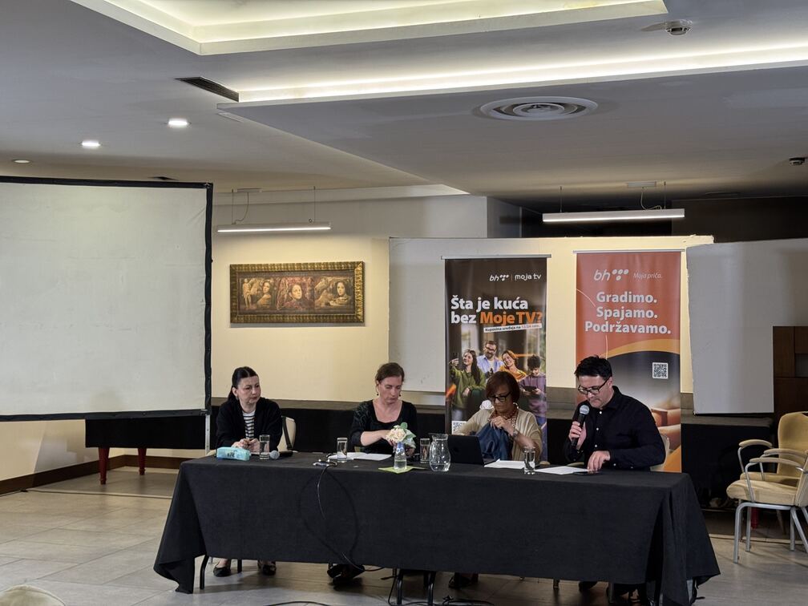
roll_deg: +0.3
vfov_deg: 30.3
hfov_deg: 39.7
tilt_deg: +1.1
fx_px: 1120
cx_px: 404
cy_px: 303
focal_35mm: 48
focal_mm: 6.76
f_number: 1.78
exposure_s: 1/50
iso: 160
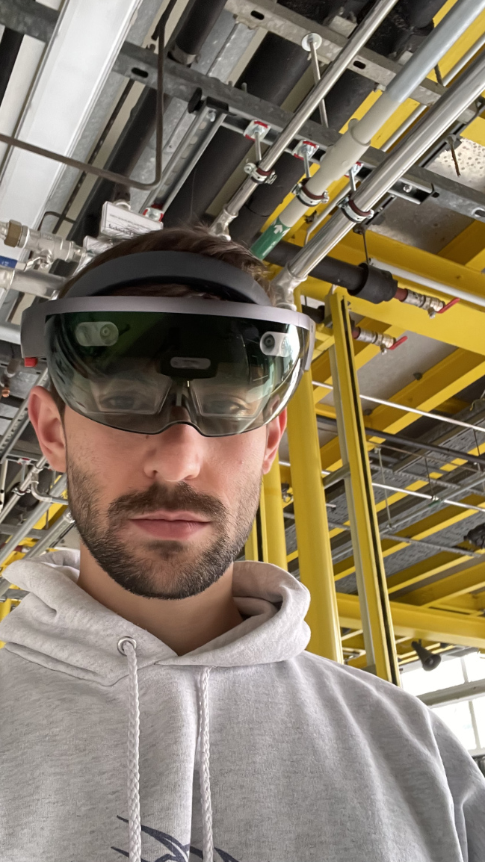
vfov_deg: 58.0
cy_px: 417
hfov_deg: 34.5
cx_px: 183
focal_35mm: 34
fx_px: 777
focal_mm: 2.7
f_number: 2.2
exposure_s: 1/60
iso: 160
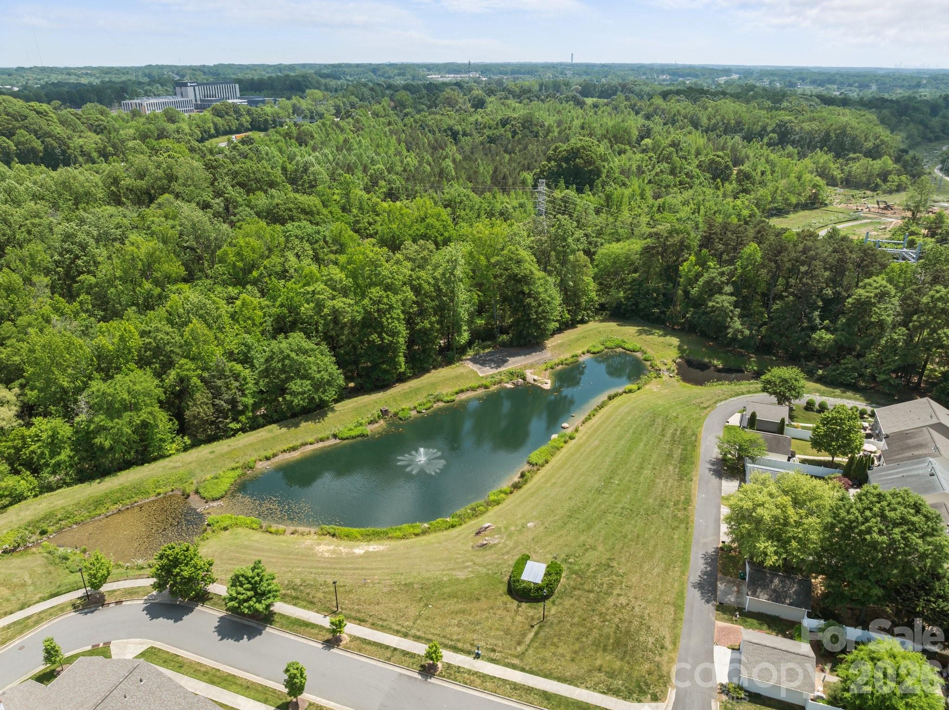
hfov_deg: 71.6
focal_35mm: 24
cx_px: 474
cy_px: 355
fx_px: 657
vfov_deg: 56.8
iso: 130
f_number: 2.8
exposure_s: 1/1600
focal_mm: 12.29
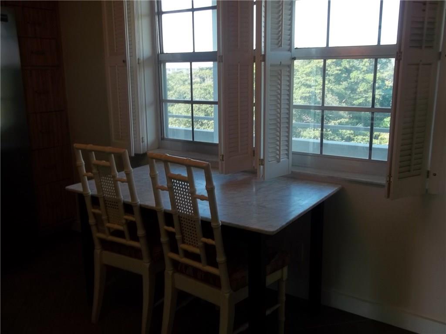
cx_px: 223
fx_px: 412
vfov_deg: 44.2
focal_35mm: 32
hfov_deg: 56.8
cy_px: 167
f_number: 2.9
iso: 80
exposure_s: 1/40
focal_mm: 5.7
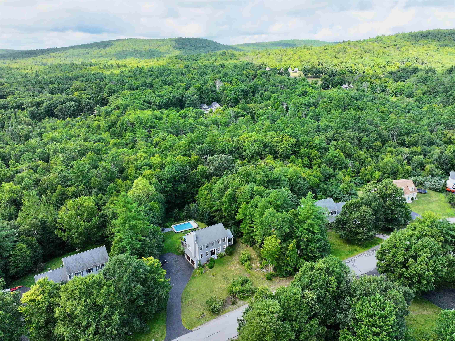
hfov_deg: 71.6
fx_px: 315
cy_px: 170
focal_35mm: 24
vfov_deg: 56.8
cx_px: 228
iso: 380
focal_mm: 12.29
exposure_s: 1/1600
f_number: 2.8
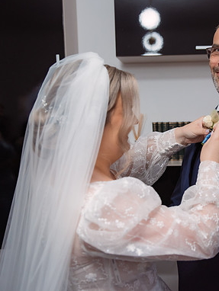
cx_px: 179
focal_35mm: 53
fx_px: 447
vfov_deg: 36.1
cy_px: 144
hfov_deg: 27.0
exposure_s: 1/200
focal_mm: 35
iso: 1600
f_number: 2.8
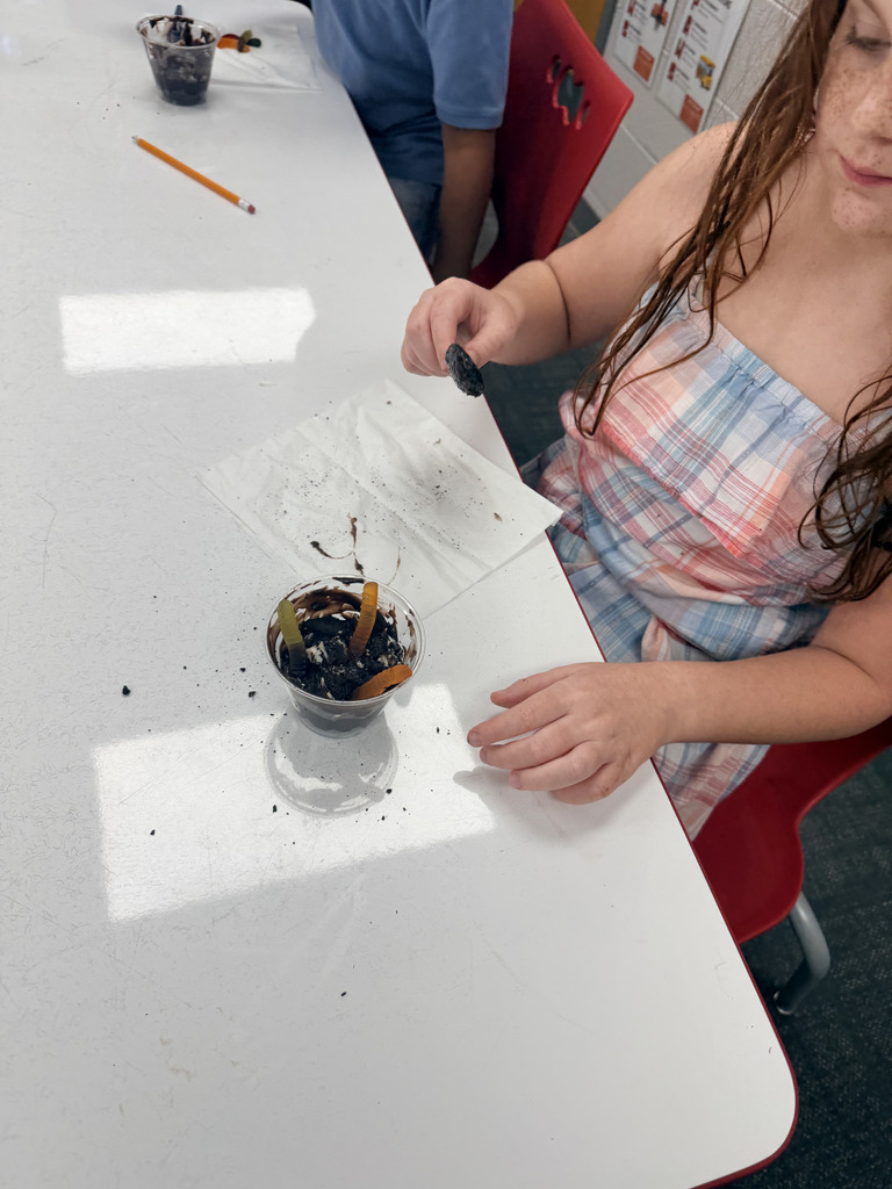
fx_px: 825
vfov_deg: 71.6
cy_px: 594
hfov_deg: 56.8
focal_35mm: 24
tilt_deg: -49.1
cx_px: 446
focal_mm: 6.76
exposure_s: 1/120
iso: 64
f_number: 1.78
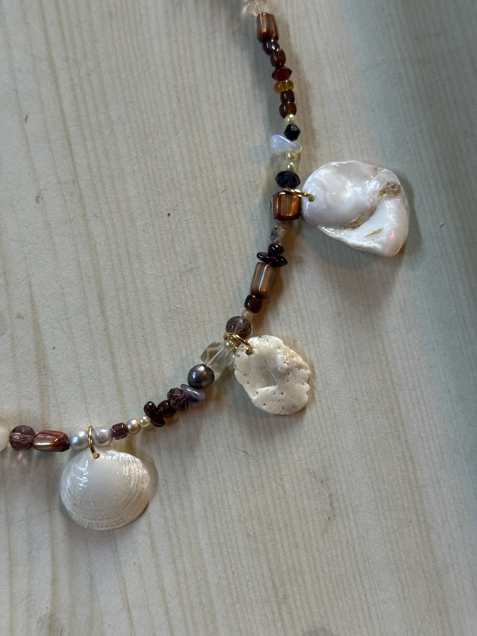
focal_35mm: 48
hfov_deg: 30.3
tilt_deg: -85.0
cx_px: 238
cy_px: 318
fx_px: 882
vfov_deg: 39.7
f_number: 1.78
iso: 200
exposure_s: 1/60
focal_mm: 6.76
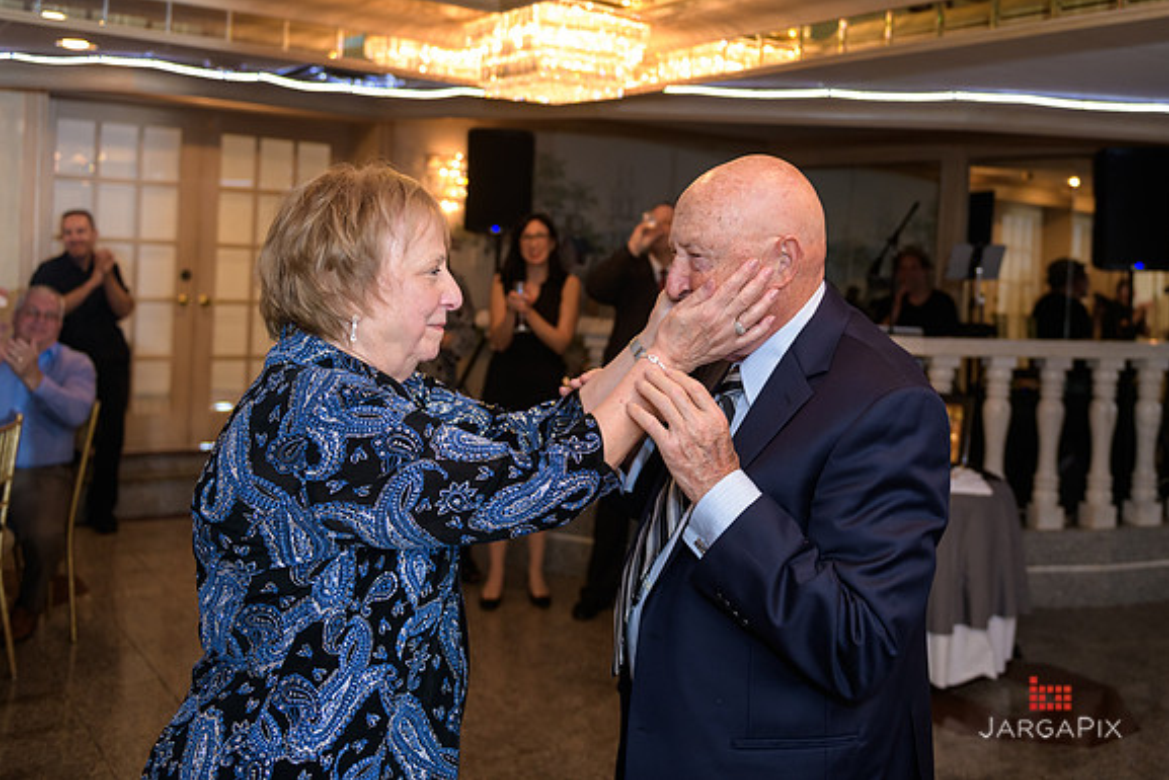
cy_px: 284
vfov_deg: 35.7
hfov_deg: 51.7
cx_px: 677
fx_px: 1202
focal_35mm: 37
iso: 800
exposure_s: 1/125
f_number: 3.2
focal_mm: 29
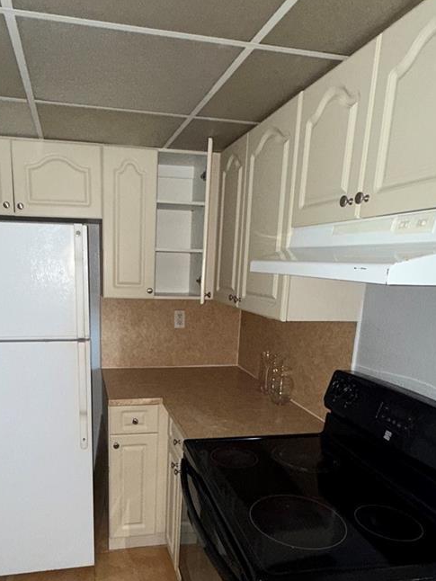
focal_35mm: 26
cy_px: 373
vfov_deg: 66.0
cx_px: 162
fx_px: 436
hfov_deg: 52.5
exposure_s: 1/26
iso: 200
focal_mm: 2.22
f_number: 2.2
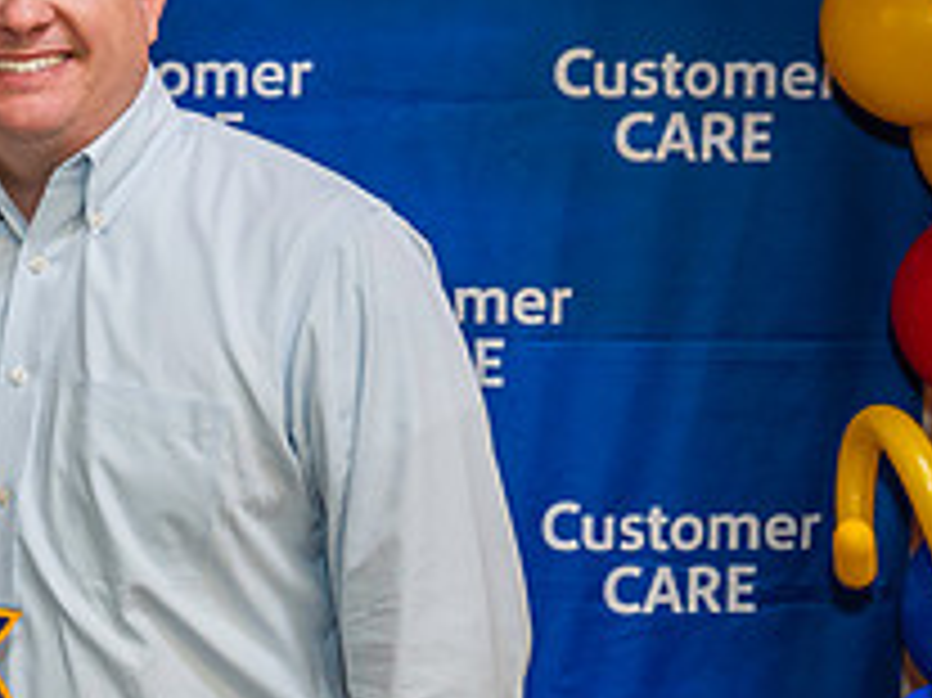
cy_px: 226
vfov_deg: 13.7
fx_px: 2906
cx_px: -184
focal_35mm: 108
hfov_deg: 17.4
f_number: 4
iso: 1250
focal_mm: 38
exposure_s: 1/160
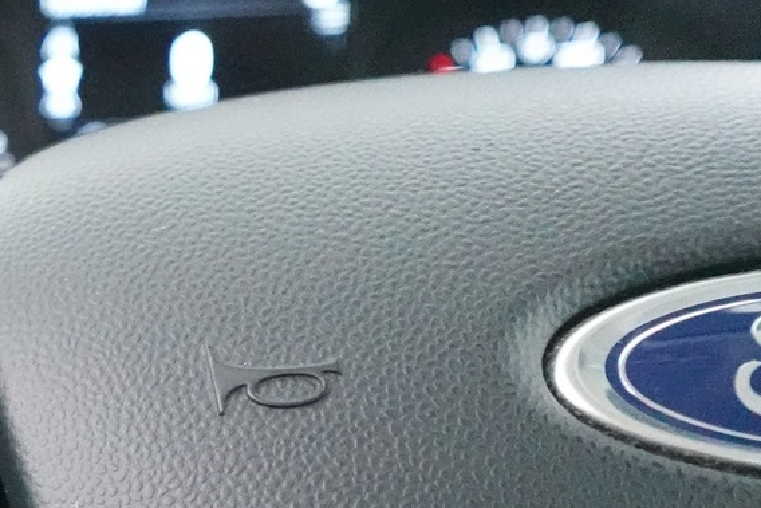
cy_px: 602
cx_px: -194
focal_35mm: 57
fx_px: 1205
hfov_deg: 29.2
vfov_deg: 22.1
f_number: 2
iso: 6400
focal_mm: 7.6
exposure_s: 1/80
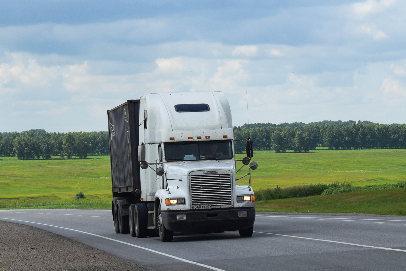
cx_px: 203
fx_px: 930
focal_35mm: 82
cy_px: 136
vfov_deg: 16.6
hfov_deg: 24.6
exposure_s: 1/500
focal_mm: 55
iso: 200
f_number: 11
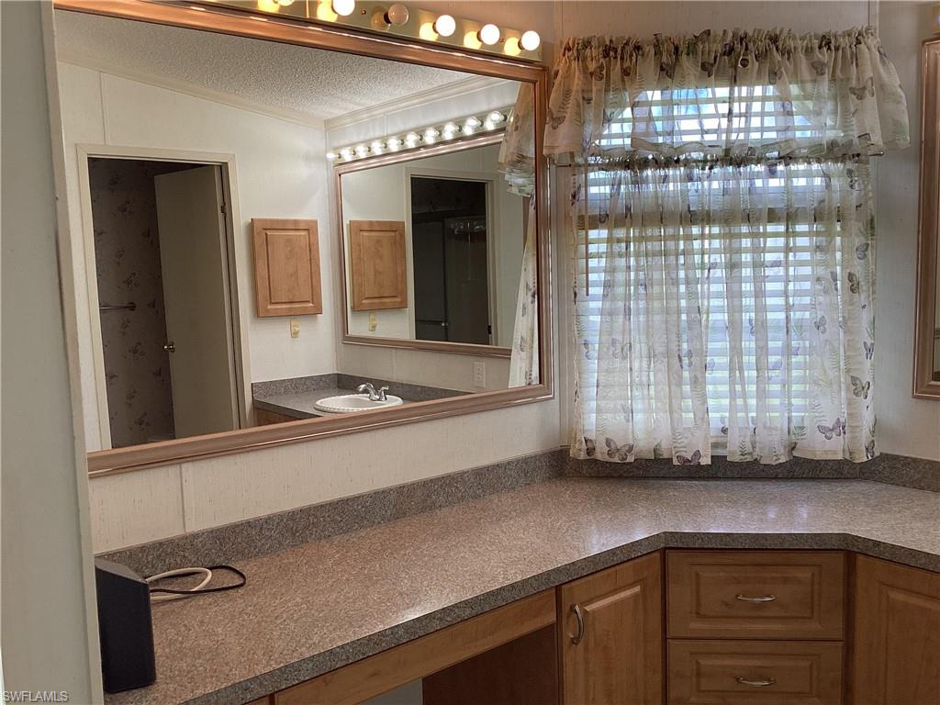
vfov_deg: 45.4
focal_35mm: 31
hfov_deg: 58.4
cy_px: 352
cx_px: 470
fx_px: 842
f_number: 2.4
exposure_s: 1/120
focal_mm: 3.3
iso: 40
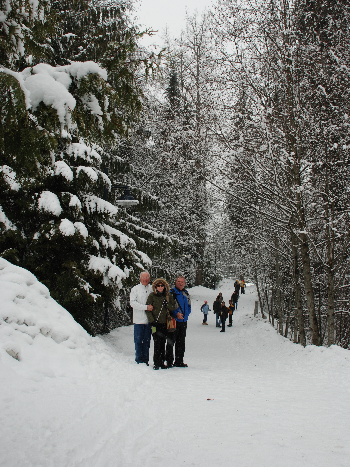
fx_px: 485
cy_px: 212
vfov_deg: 51.3
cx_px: 176
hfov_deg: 39.7
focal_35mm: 36
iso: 100
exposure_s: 1/160
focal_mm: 22
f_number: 6.3
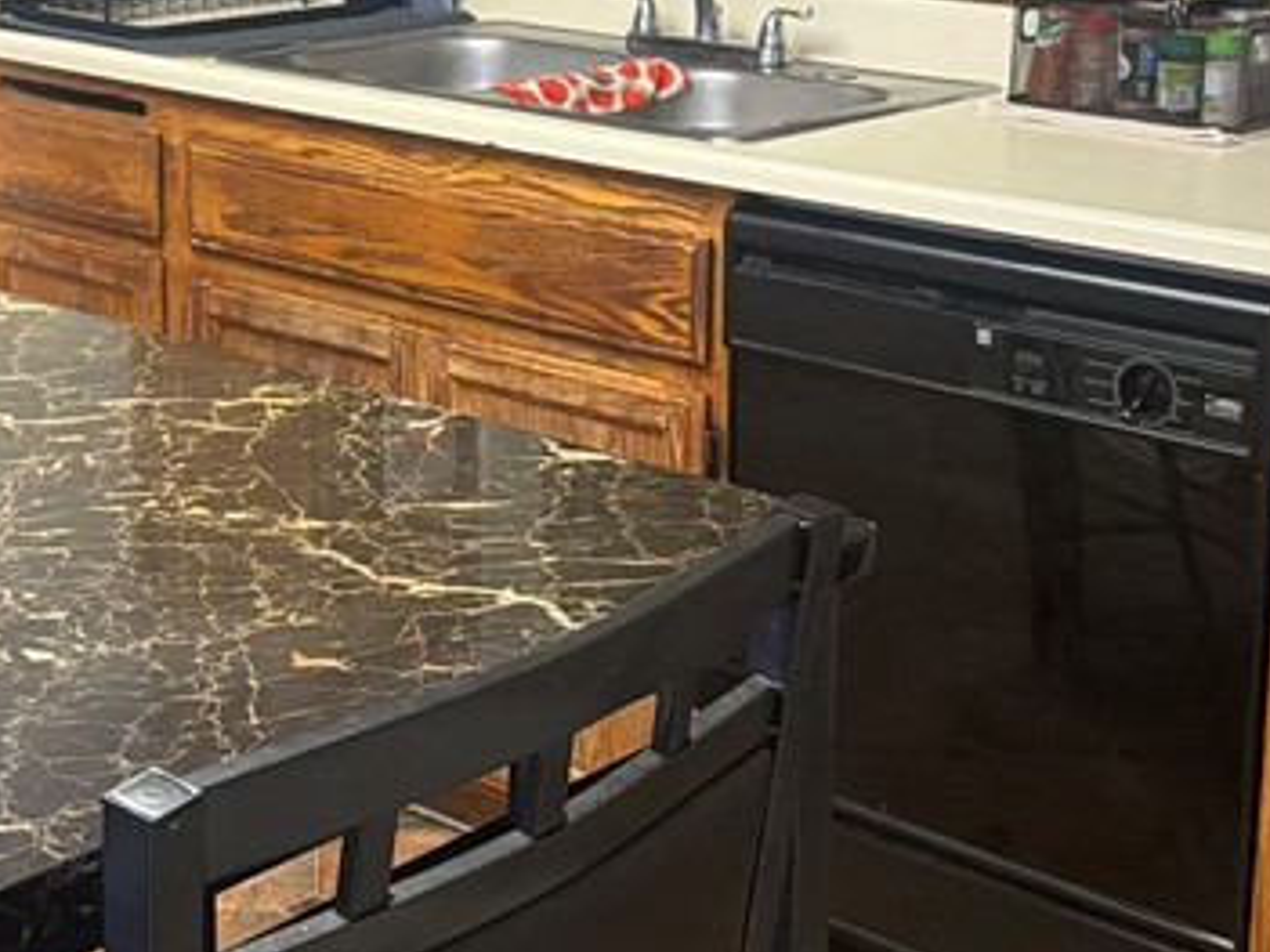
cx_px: 481
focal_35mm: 70
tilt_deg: -10.7
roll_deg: -1.0
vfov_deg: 20.8
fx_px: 2567
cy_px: 228
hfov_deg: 27.7
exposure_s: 1/60
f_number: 1.78
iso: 500
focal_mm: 6.76
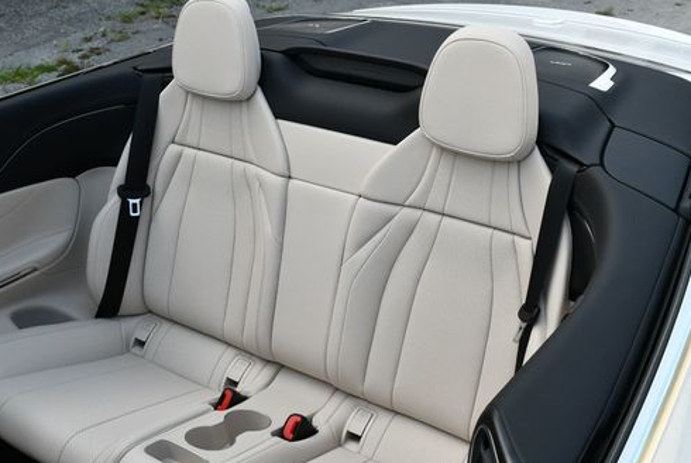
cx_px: 291
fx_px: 903
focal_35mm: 47
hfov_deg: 41.7
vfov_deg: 28.7
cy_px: 255
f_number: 6.3
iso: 200
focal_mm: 18
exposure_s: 1/250
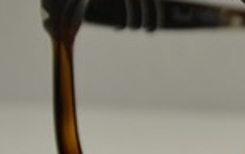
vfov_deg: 3.8
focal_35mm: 348
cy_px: 67
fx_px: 2326
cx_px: 399
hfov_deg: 5.9
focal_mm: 58
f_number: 5
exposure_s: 1/60
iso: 400
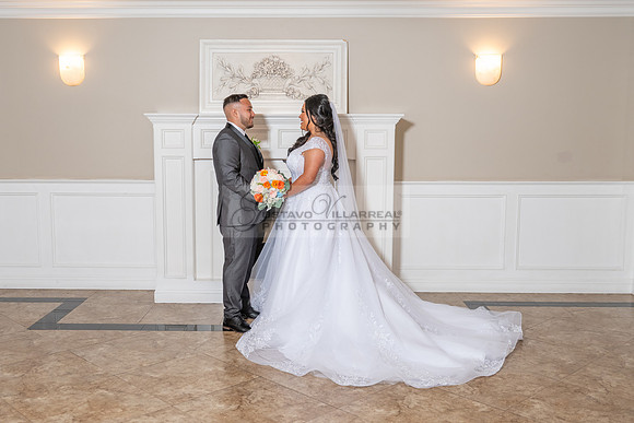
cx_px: 289
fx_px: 653
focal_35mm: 37
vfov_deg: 35.9
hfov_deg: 51.7
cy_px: 210
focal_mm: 32
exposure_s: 1/160
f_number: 4.5
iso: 640
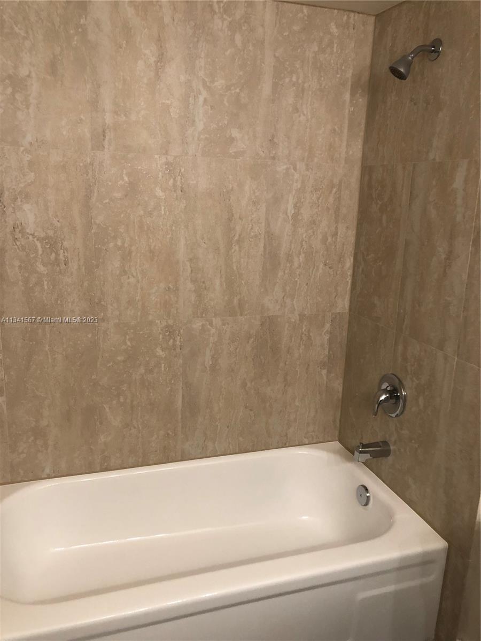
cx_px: 240
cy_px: 320
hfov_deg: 49.7
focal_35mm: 28
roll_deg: -1.9
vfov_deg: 63.4
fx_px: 519
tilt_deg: -14.3
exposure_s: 1/30
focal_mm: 3.99
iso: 40
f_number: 1.8
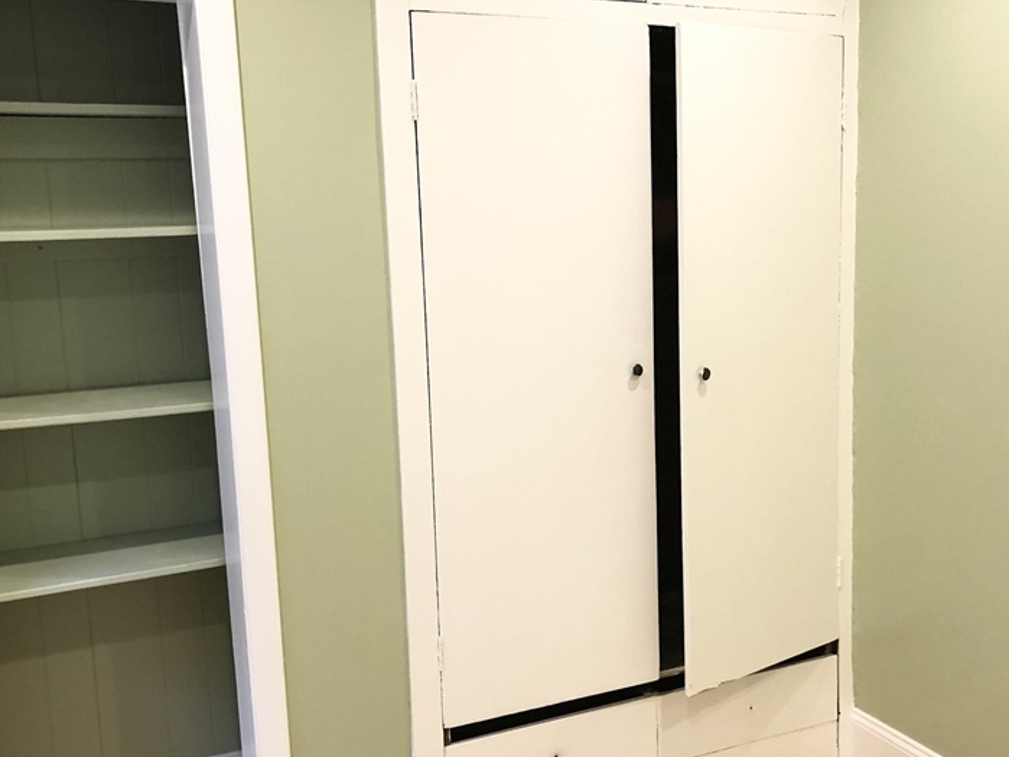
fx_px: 1195
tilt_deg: -3.0
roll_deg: -1.3
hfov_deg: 45.6
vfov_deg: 35.1
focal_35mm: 41
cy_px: 397
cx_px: 600
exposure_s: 1/30
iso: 32
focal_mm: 4
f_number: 1.8
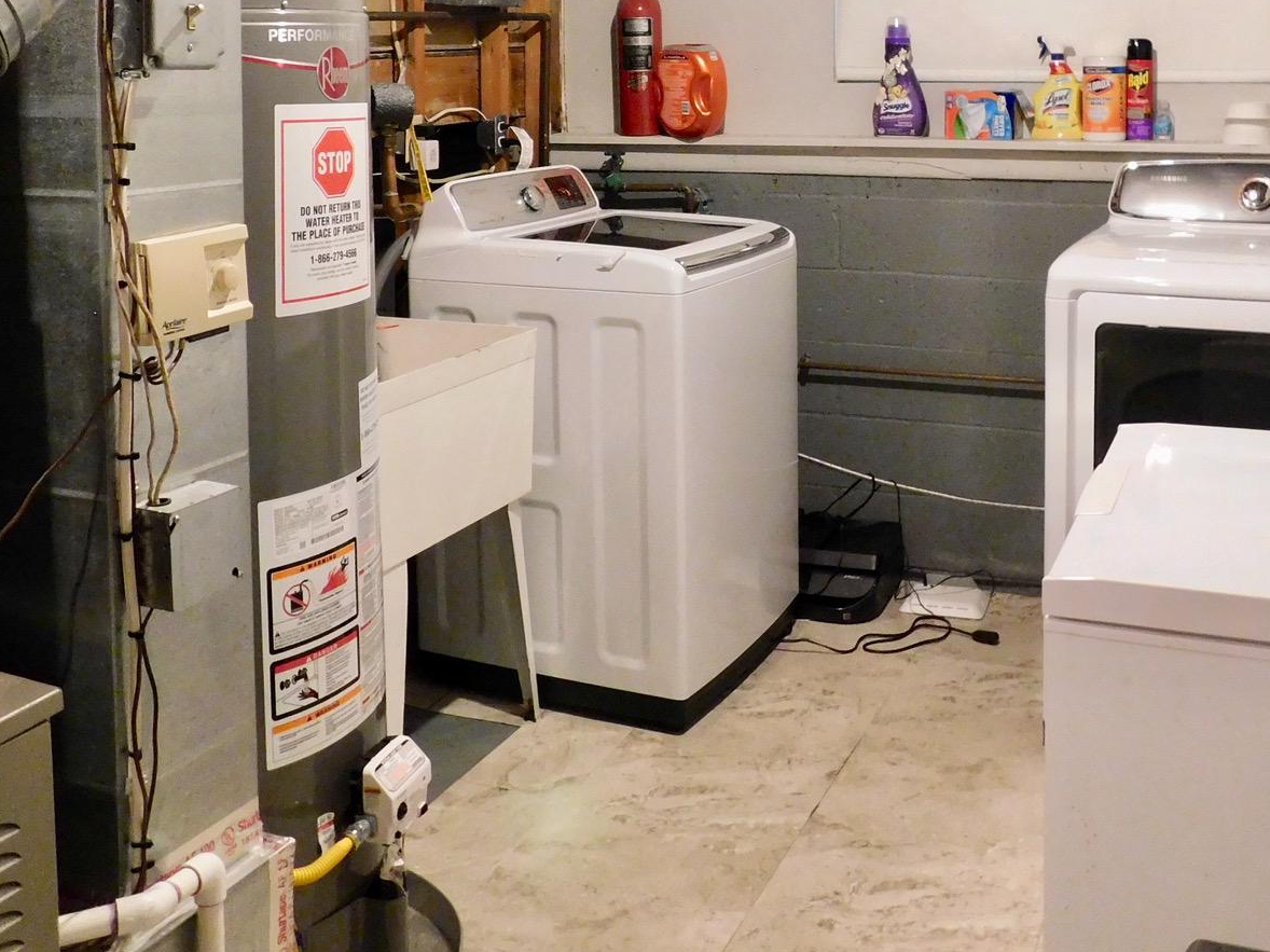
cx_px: 692
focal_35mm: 40
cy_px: 126
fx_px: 1467
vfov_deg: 34.3
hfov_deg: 46.8
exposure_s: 1/8
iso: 450
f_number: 3
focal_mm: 4
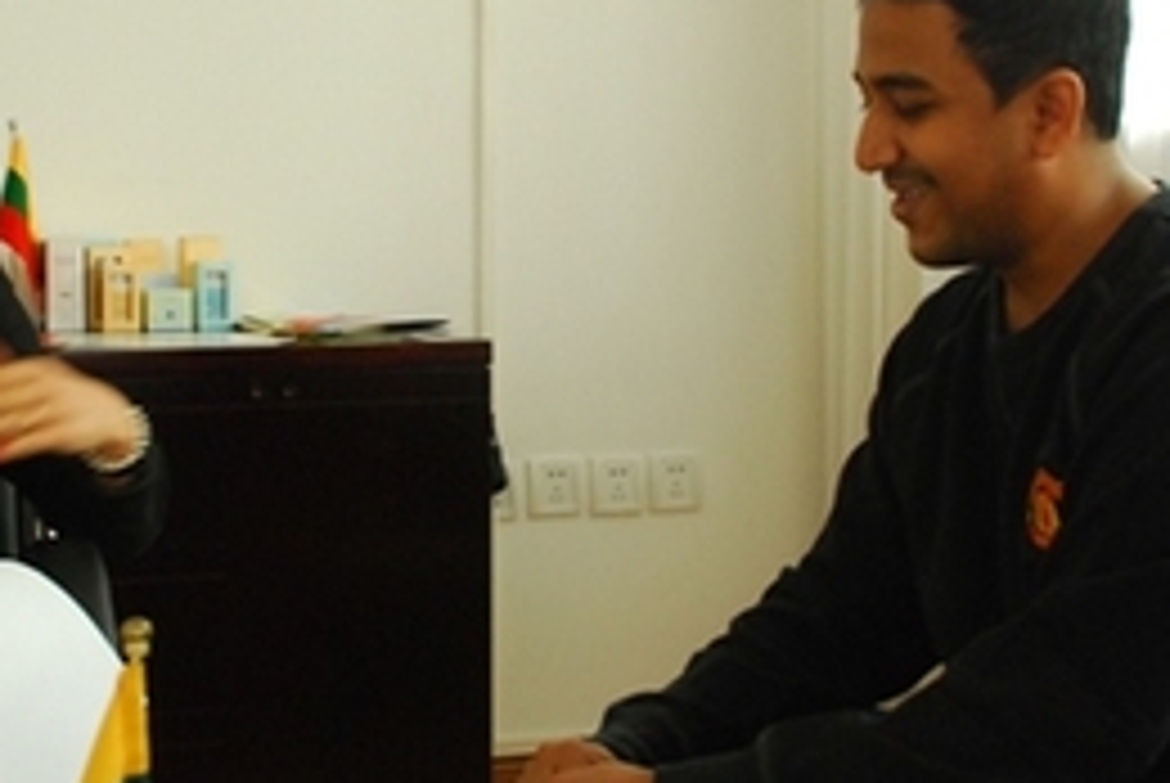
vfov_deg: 17.5
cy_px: 308
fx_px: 2538
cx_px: 493
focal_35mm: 78
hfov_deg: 25.9
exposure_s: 1/20
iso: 800
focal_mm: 24
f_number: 4
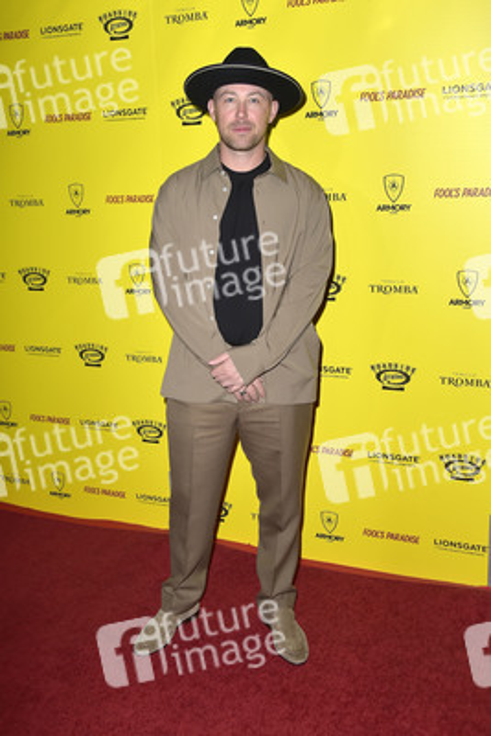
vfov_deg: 54.4
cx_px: 246
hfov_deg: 37.9
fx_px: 715
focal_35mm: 35
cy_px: 368
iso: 250
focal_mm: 35
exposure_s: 1/250
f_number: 6.3
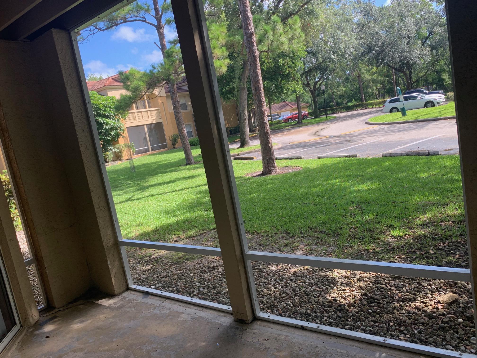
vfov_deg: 53.1
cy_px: 179
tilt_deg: -8.1
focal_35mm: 26
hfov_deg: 67.3
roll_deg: +10.3
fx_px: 358
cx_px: 238
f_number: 1.8
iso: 25
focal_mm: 4.25
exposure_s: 1/200
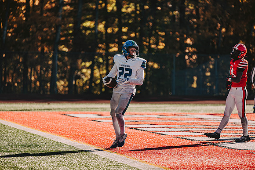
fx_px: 1417
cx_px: 128
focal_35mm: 200
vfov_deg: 6.9
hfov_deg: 10.3
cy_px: 85
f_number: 3.2
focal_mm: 200
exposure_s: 1/2000
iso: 250
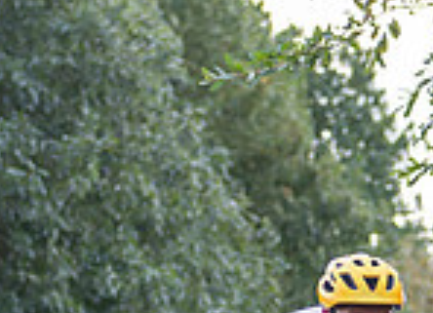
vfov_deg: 4.4
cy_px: 437
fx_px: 4075
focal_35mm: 330
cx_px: 364
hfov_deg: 6.1
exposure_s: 1/640
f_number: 2.8
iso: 200
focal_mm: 62
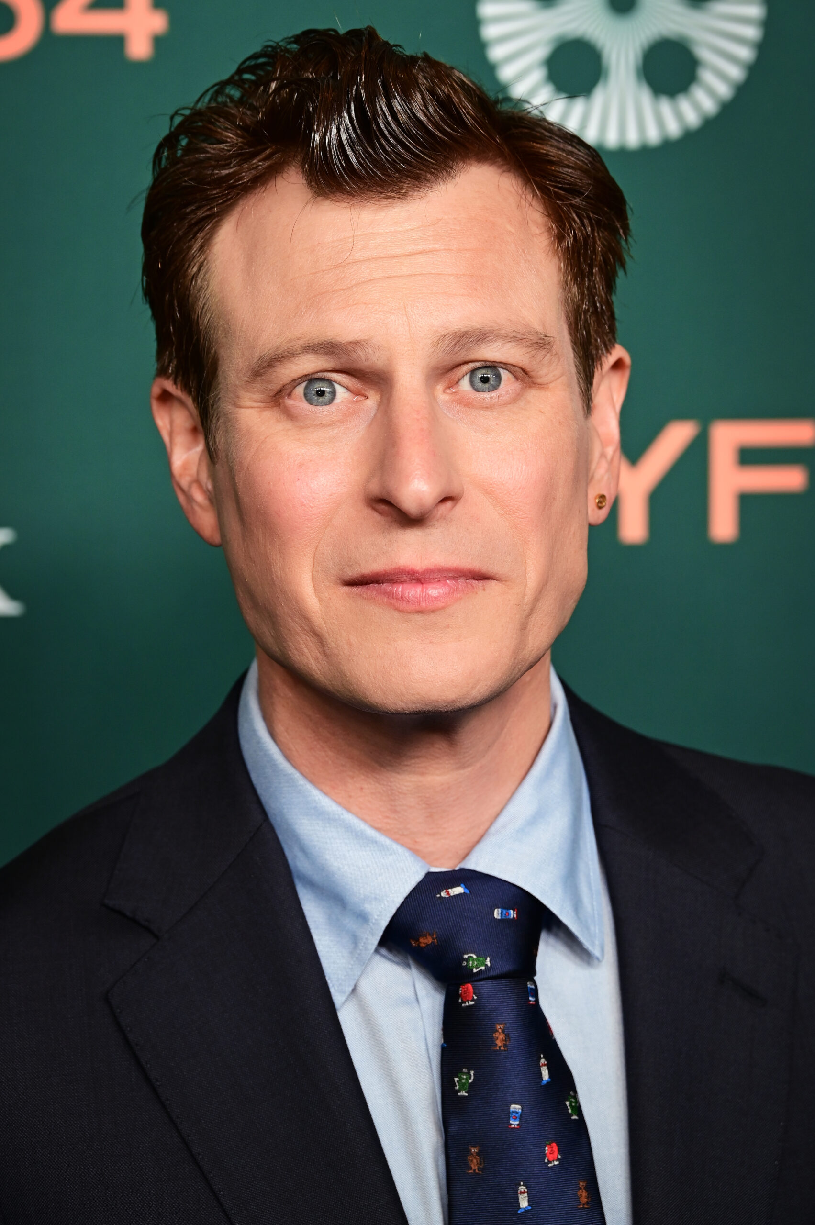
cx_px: 408
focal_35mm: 110
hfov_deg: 12.4
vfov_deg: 18.6
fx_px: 3741
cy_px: 612
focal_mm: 110
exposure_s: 1/125
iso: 900
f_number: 6.3
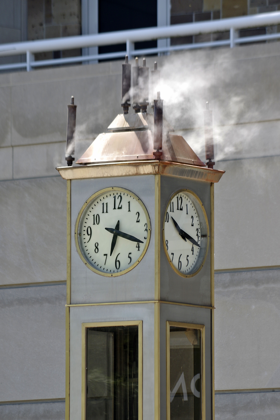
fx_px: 3500
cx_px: 140
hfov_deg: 4.6
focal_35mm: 300
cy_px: 210
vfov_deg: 6.9
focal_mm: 200
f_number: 8
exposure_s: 1/160
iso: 200
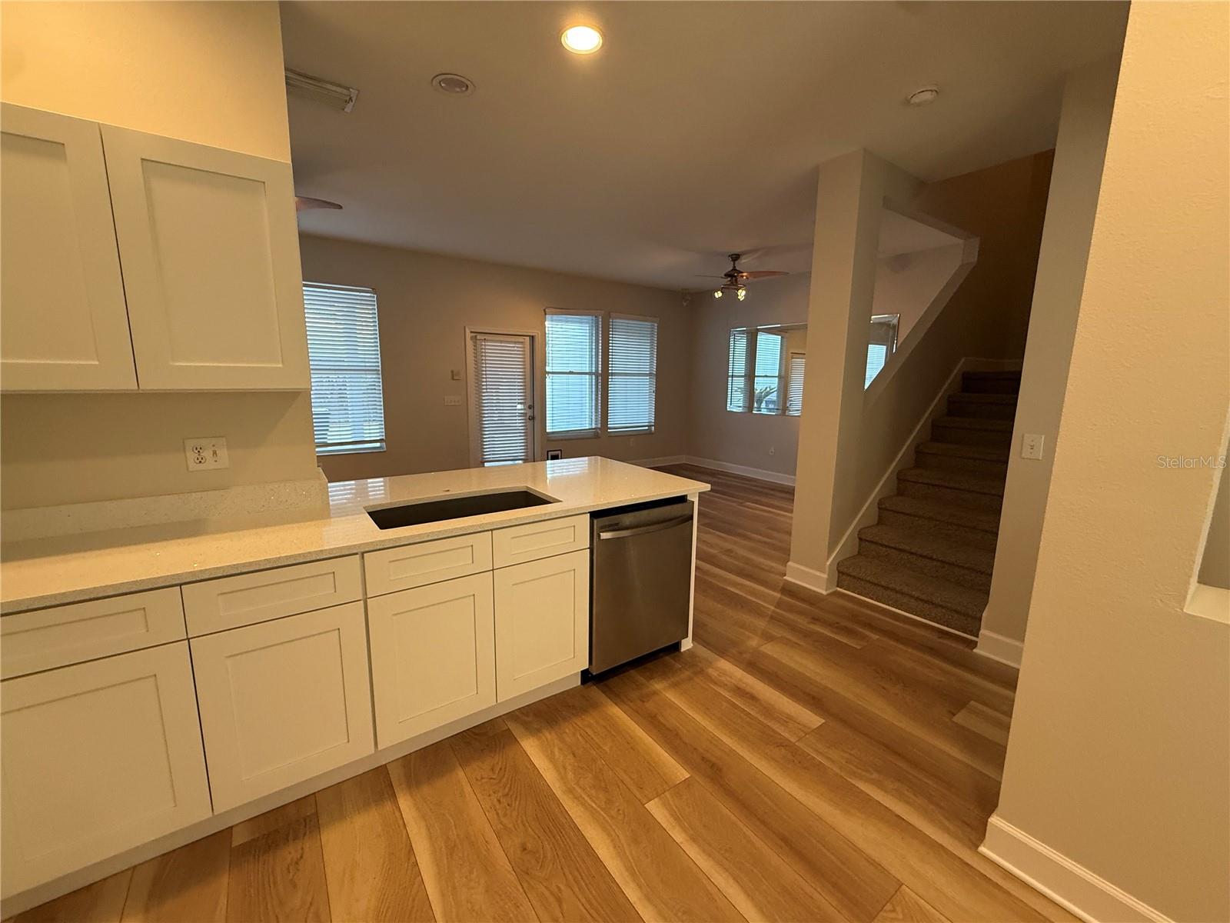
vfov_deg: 85.7
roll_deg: -0.9
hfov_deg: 102.1
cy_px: 462
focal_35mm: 14
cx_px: 615
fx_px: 497
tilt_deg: -10.1
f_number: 2.2
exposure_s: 1/120
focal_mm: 2.22
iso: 250
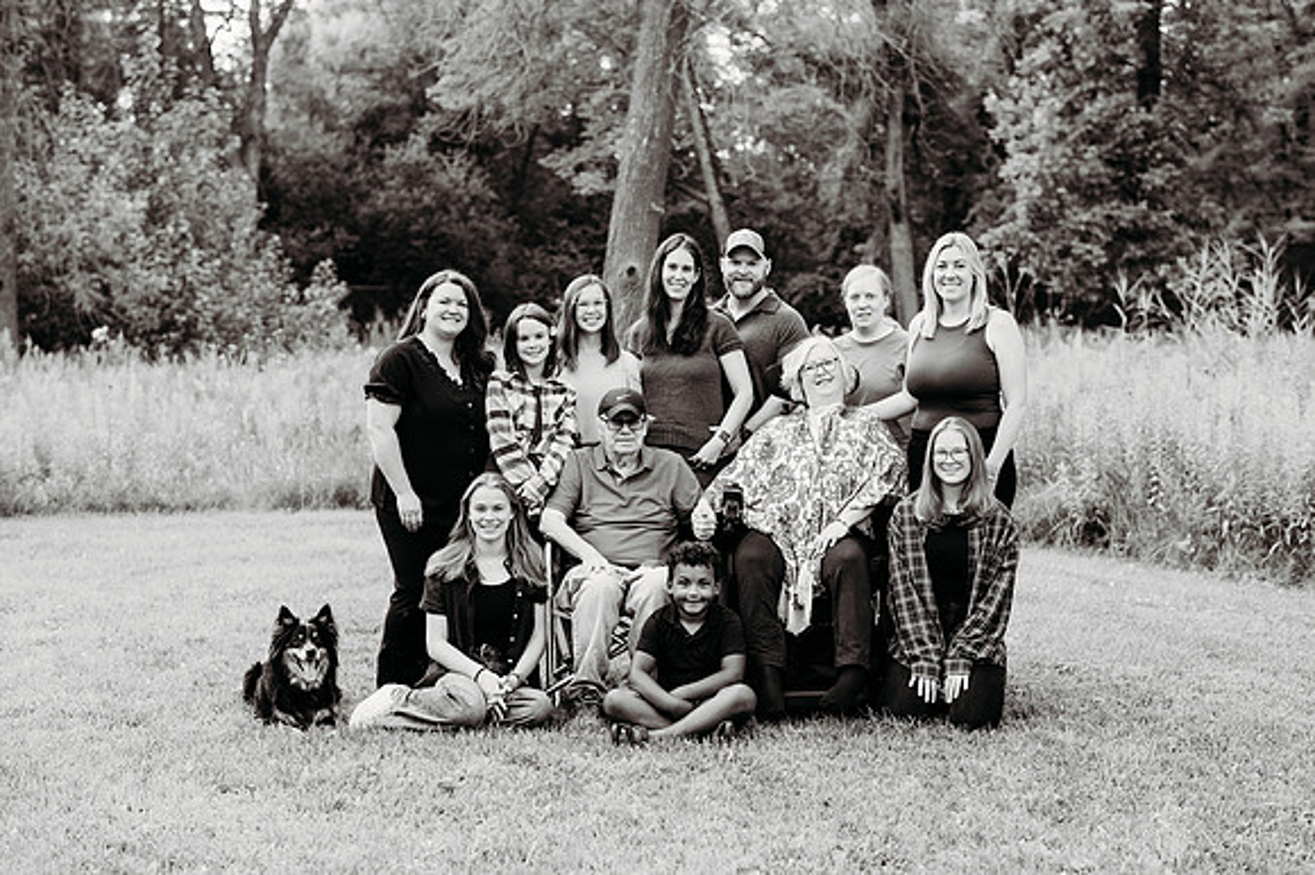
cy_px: 438
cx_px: 658
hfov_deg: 34.5
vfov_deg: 23.4
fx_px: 2117
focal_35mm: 58
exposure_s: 1/320
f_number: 2.8
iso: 400
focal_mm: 58
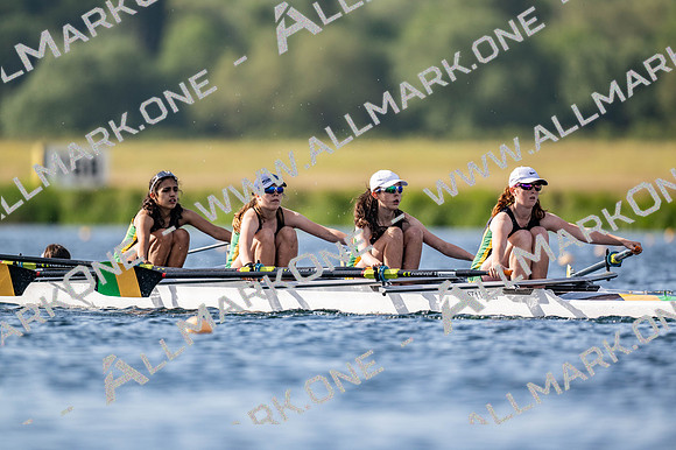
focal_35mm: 600
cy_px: 225
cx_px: 338
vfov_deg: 2.3
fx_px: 11262
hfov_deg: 3.4
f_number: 4
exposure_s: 1/2500
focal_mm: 600
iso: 280
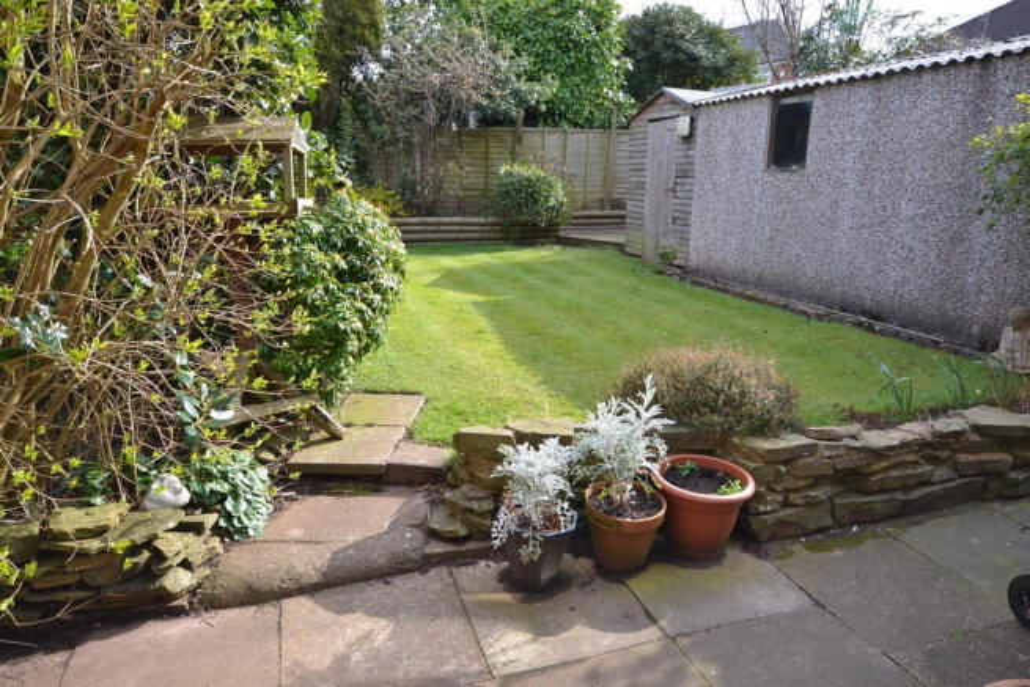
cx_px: 515
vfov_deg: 53.2
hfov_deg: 73.7
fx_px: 687
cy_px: 344
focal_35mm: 24
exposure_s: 1/60
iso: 100
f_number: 8
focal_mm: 16
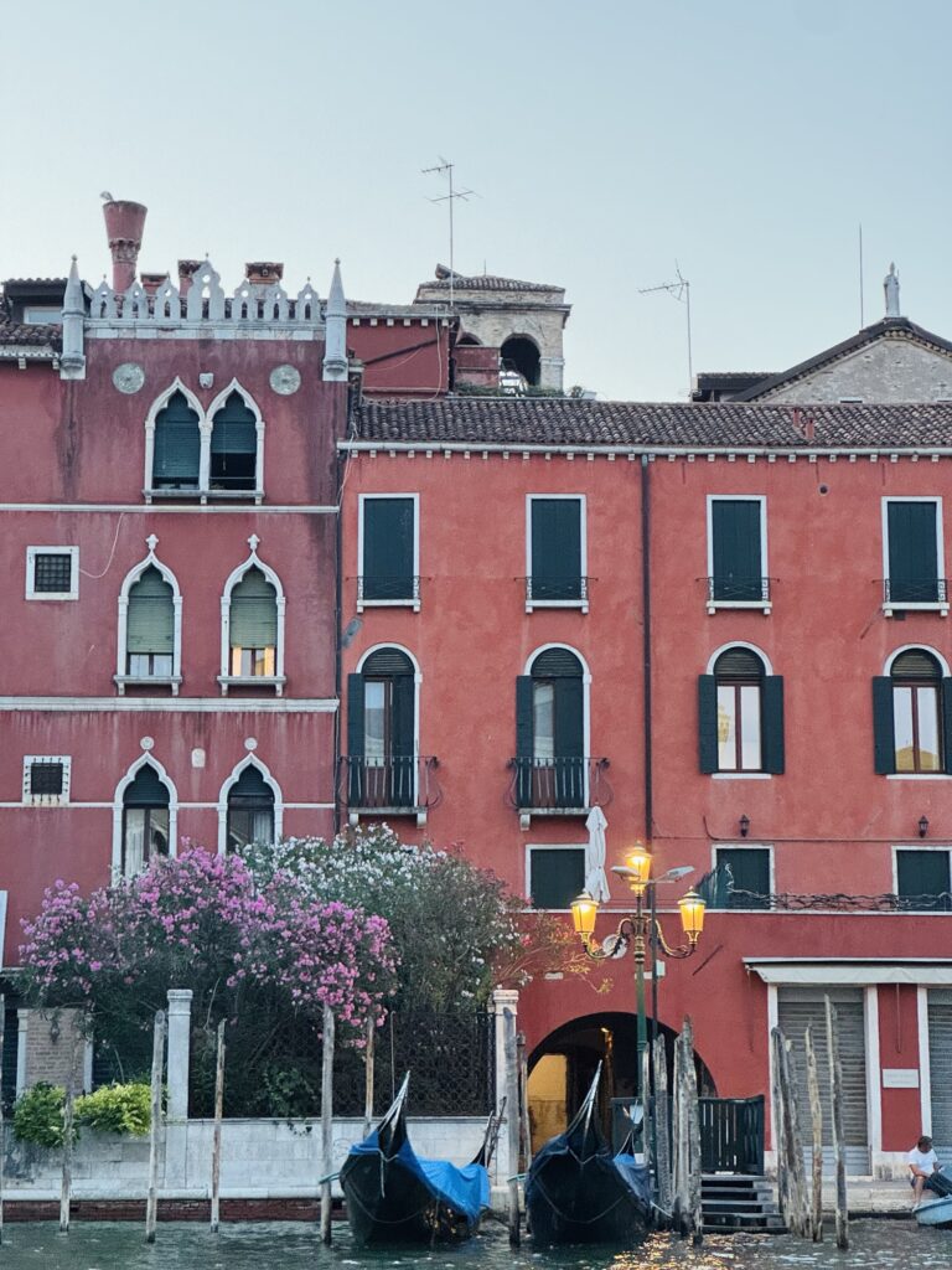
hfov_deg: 19.1
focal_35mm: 77
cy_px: 635
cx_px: 476
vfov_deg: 25.3
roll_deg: +0.7
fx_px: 2824
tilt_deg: +10.1
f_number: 2.8
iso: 320
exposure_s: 1/50
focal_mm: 9
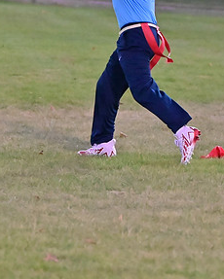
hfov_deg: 3.8
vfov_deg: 4.7
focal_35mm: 411
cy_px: 102
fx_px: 3402
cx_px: 107
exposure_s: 1/500
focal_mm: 145
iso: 6400
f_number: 4
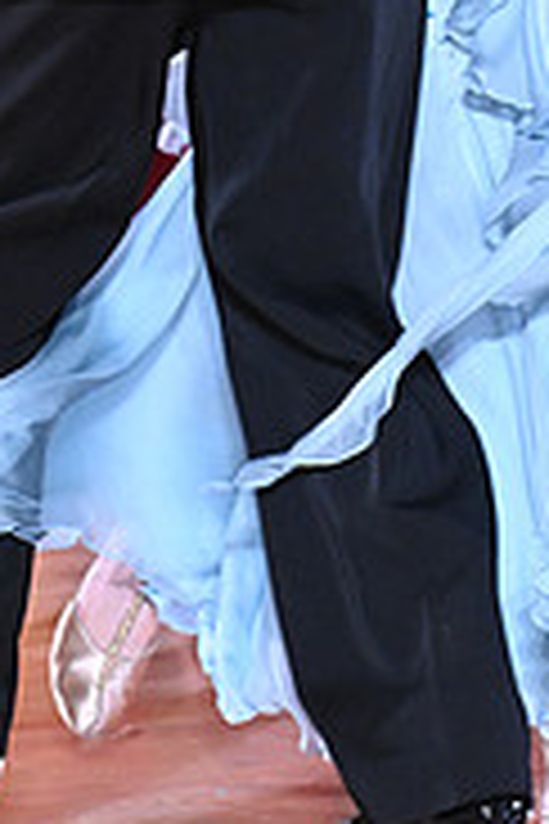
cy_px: -225
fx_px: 8829
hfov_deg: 3.6
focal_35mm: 386
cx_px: 349
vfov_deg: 5.3
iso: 6400
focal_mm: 122
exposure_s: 1/400
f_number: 5.6
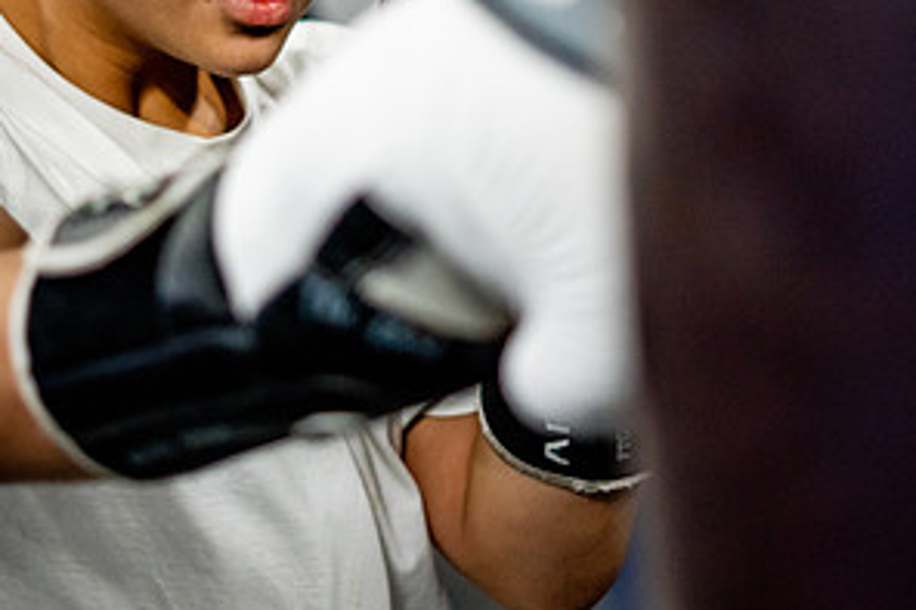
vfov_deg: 13.8
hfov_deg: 20.8
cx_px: 449
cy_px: 39
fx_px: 2492
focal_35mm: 98
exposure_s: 1/500
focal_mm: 50
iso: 4000
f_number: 1.8
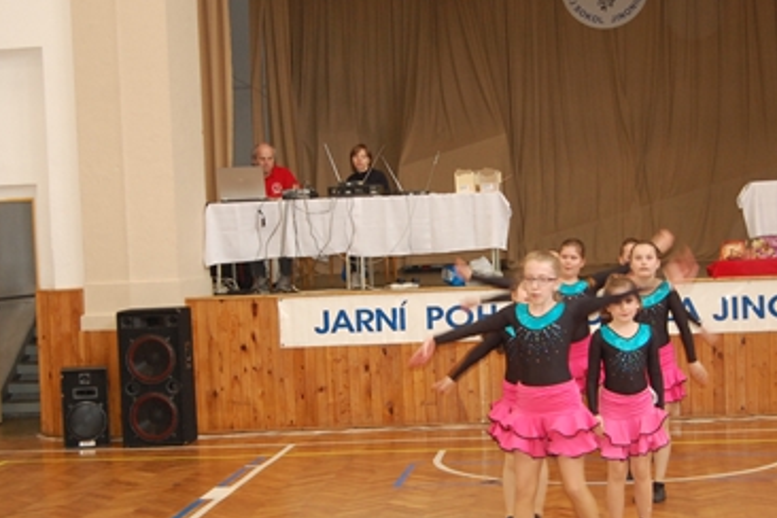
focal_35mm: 72
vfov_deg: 19.0
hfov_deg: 28.2
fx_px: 1547
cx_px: 448
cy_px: 274
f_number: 4.8
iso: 900
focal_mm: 35
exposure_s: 1/60
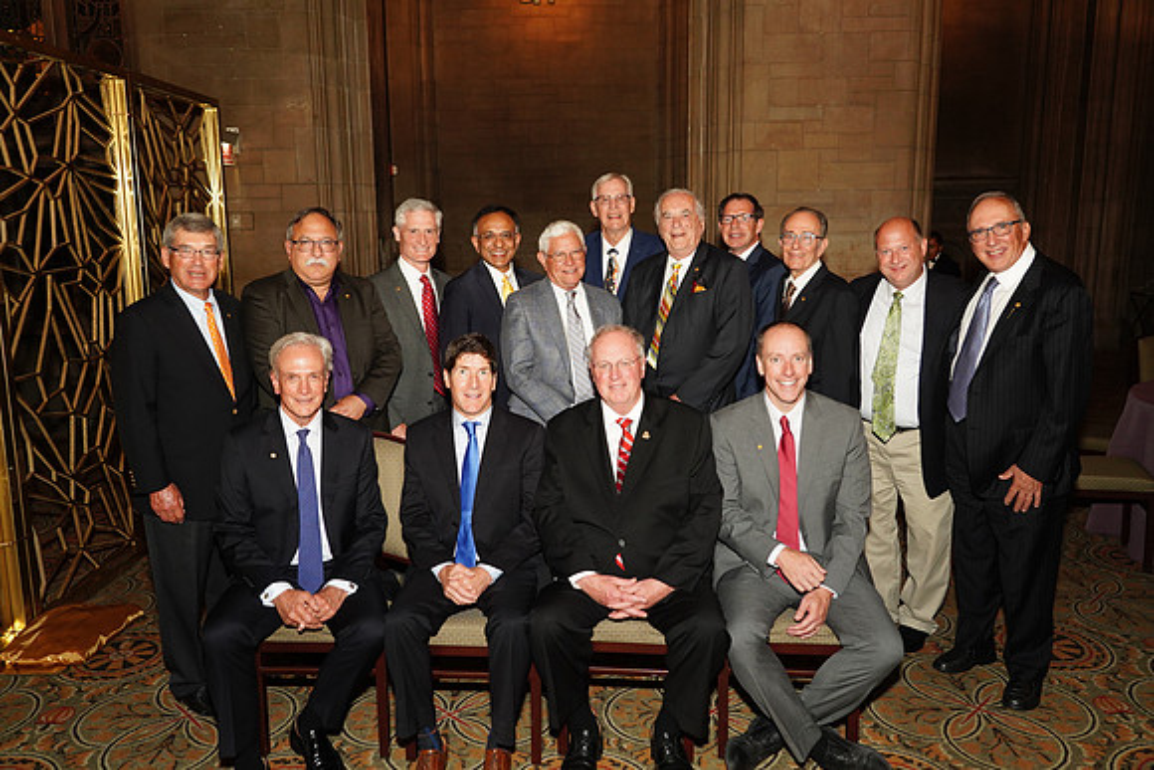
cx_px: 577
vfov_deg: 46.4
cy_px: 385
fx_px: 898
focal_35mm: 28
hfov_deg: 65.5
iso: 2000
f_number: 4
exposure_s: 1/80
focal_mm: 28
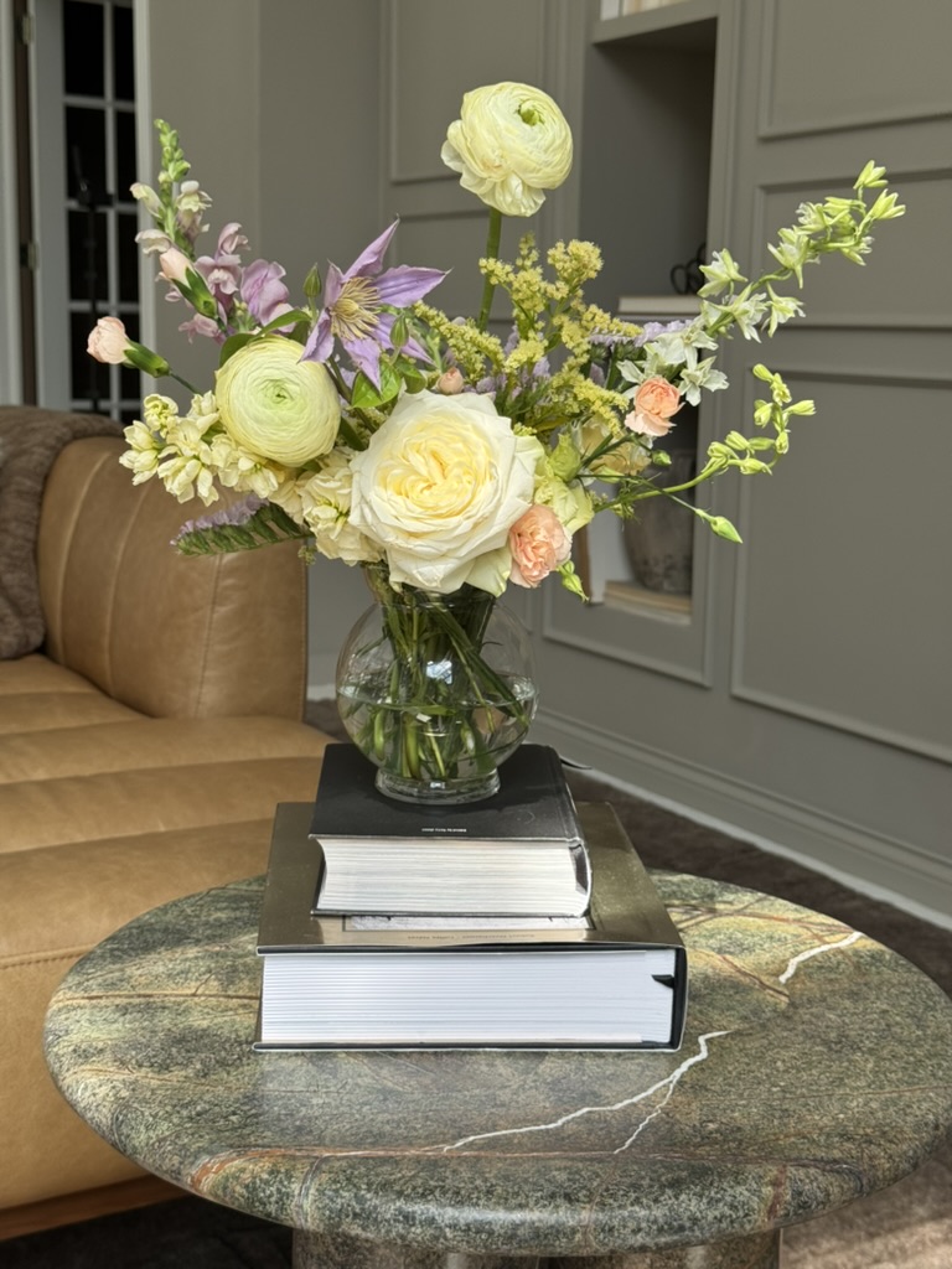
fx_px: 1760
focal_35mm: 48
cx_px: 476
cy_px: 634
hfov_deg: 30.3
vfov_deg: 39.7
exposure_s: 1/700
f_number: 1.78
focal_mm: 6.76
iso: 64
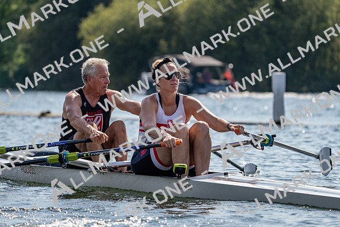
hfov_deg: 7.3
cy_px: 114
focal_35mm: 282
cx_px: 170
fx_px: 2664
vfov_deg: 4.9
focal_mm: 282
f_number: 5.6
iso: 200
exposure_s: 1/1600
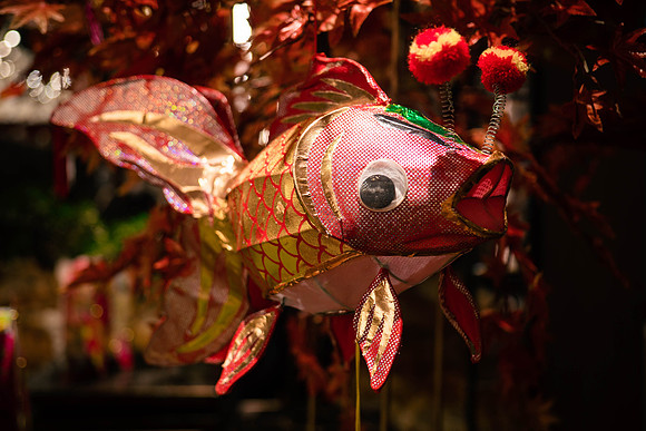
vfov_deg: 30.1
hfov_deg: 43.8
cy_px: 216
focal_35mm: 45
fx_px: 803
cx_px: 323
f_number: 1.8
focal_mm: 21
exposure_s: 1/40
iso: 200
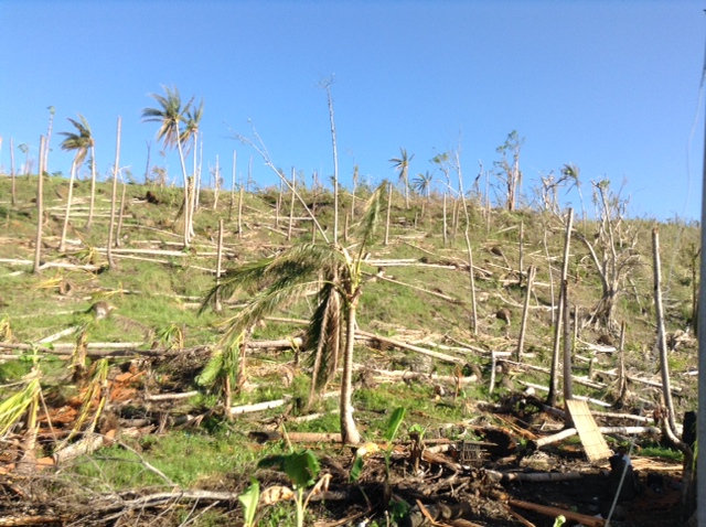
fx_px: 672
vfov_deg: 42.8
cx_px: 353
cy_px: 264
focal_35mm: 33
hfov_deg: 55.4
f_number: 2.4
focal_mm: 3.3
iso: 32
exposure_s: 1/623
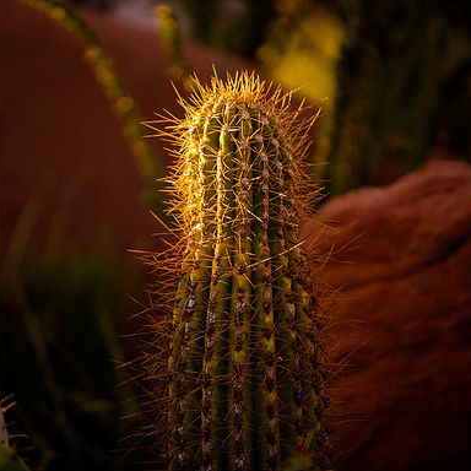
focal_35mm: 257
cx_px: 156
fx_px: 3956
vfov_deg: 6.8
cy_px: 236
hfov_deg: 6.8
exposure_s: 1/500
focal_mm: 200
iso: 200
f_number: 2.8
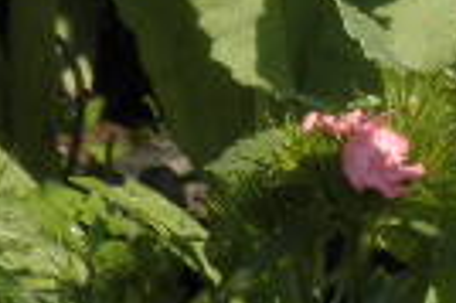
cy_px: -102
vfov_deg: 1.4
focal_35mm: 976
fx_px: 12348
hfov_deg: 2.1
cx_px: 1021
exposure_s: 1/320
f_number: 5.9
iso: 64
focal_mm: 35
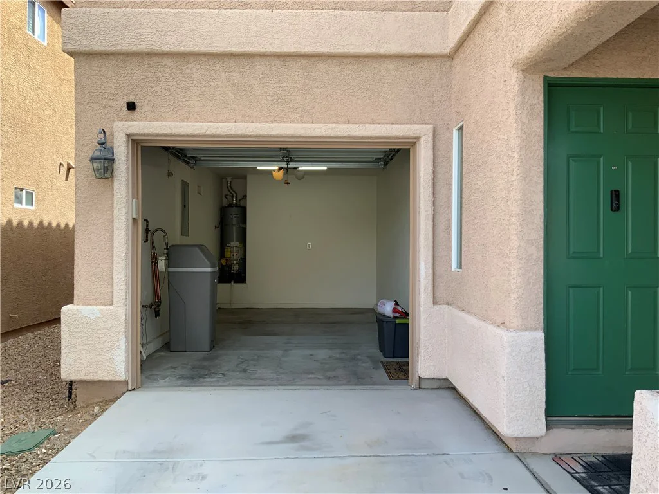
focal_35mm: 29
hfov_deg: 61.7
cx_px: 330
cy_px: 247
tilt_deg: +0.8
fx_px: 552
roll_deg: -2.2
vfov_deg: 48.2
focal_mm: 3
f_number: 1.8
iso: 16
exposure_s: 1/295
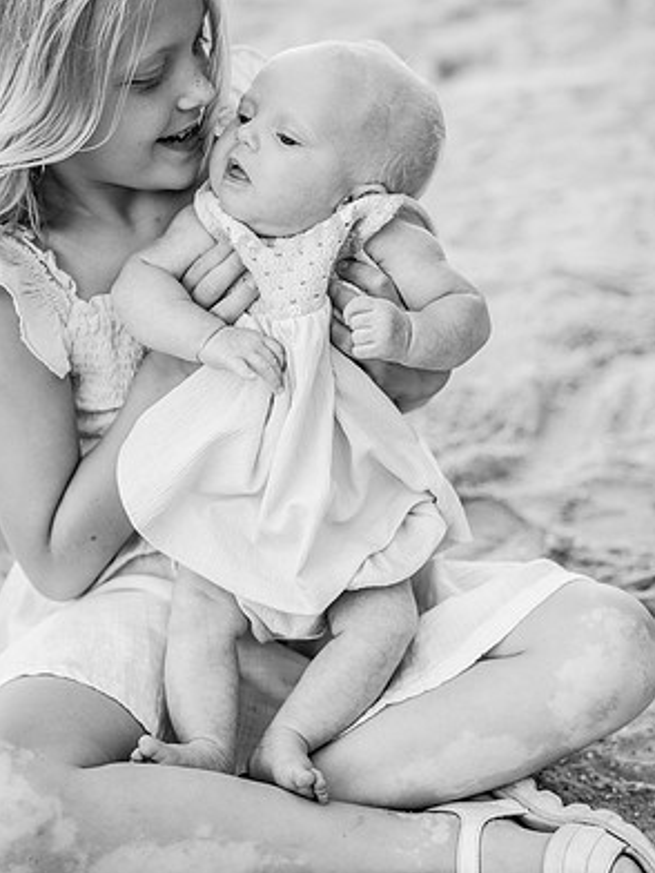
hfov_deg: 19.6
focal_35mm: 75
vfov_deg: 26.0
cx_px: 328
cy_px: 376
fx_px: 1892
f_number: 2.8
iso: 400
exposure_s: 1/320
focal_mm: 68
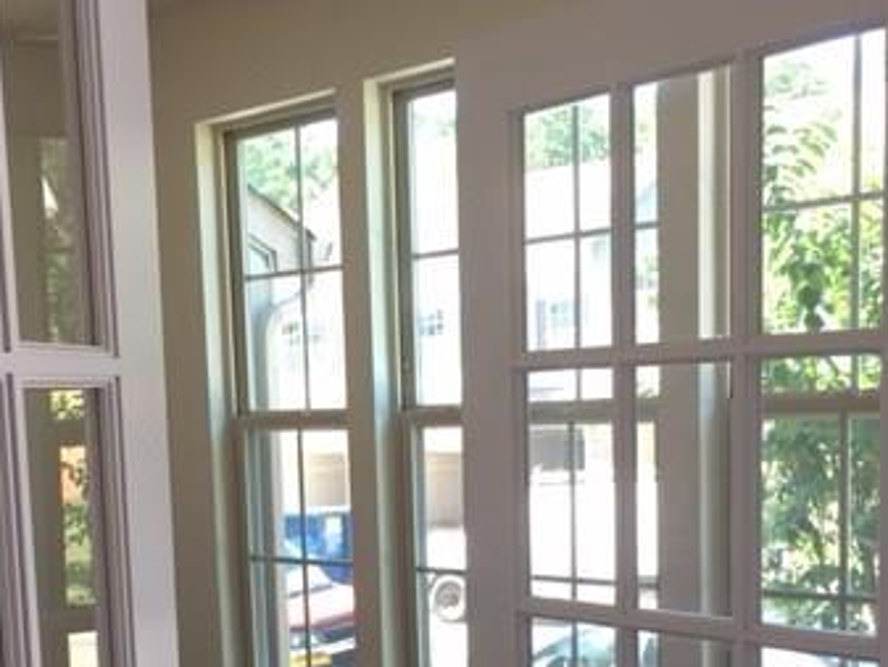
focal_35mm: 55
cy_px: 588
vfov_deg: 25.8
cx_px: 290
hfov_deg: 34.6
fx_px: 1411
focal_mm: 4.15
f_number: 2.2
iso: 25
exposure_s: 1/30
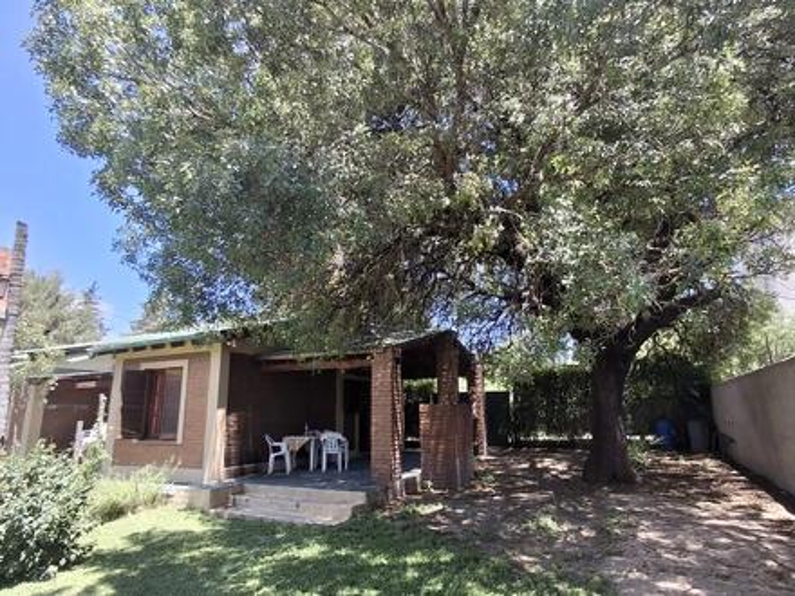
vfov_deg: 78.1
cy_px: 298
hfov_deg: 94.5
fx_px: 367
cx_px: 398
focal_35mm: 16
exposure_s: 1/379
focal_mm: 1.64
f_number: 2.2
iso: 40
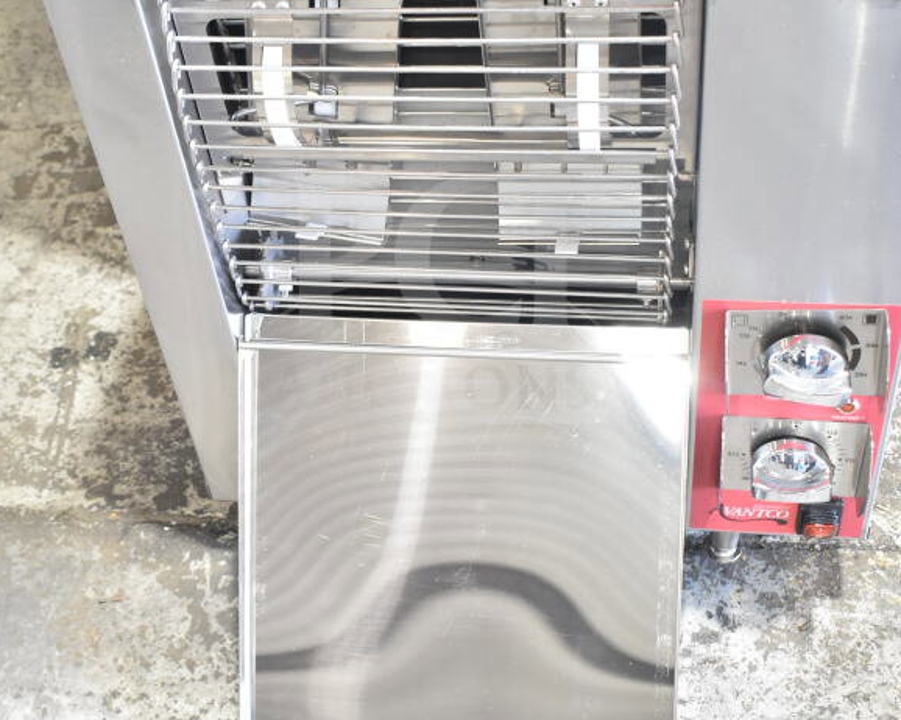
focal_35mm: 49
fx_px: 1306
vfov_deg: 30.8
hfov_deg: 38.1
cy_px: 299
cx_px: 432
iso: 1600
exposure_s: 1/100
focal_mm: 22
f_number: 5
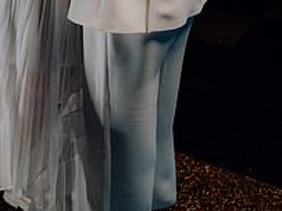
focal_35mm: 79
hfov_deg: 24.7
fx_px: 643
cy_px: -47
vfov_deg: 17.7
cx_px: 104
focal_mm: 37
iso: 5000
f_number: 3.5
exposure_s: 1/160
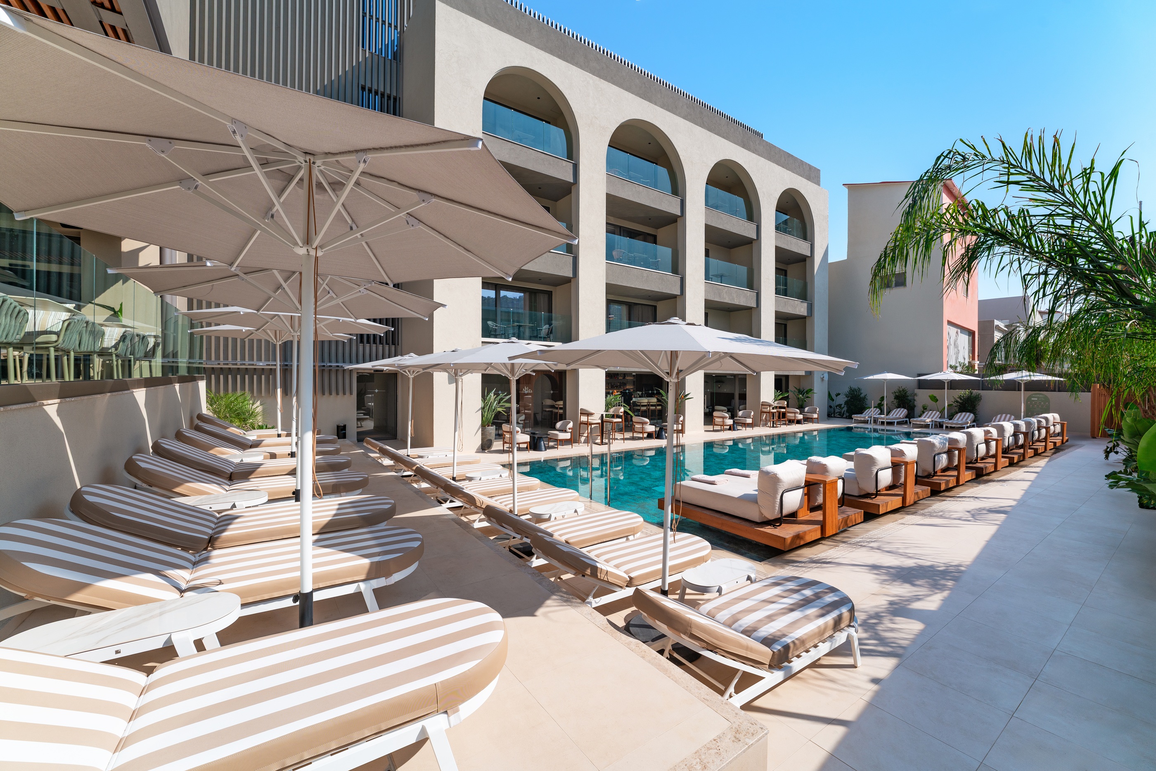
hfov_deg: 104.3
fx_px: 450
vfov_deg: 81.2
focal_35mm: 14
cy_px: 386
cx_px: 578
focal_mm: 14
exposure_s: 1/125
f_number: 8
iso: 100
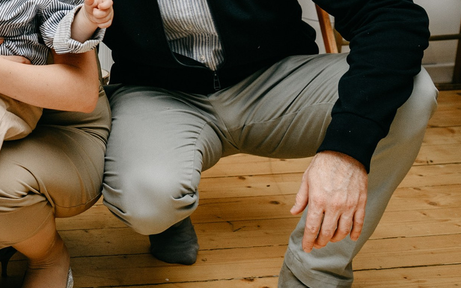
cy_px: -68
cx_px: -199
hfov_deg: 20.6
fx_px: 1106
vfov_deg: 14.3
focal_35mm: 88
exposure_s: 1/160
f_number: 3.5
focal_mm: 24
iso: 125
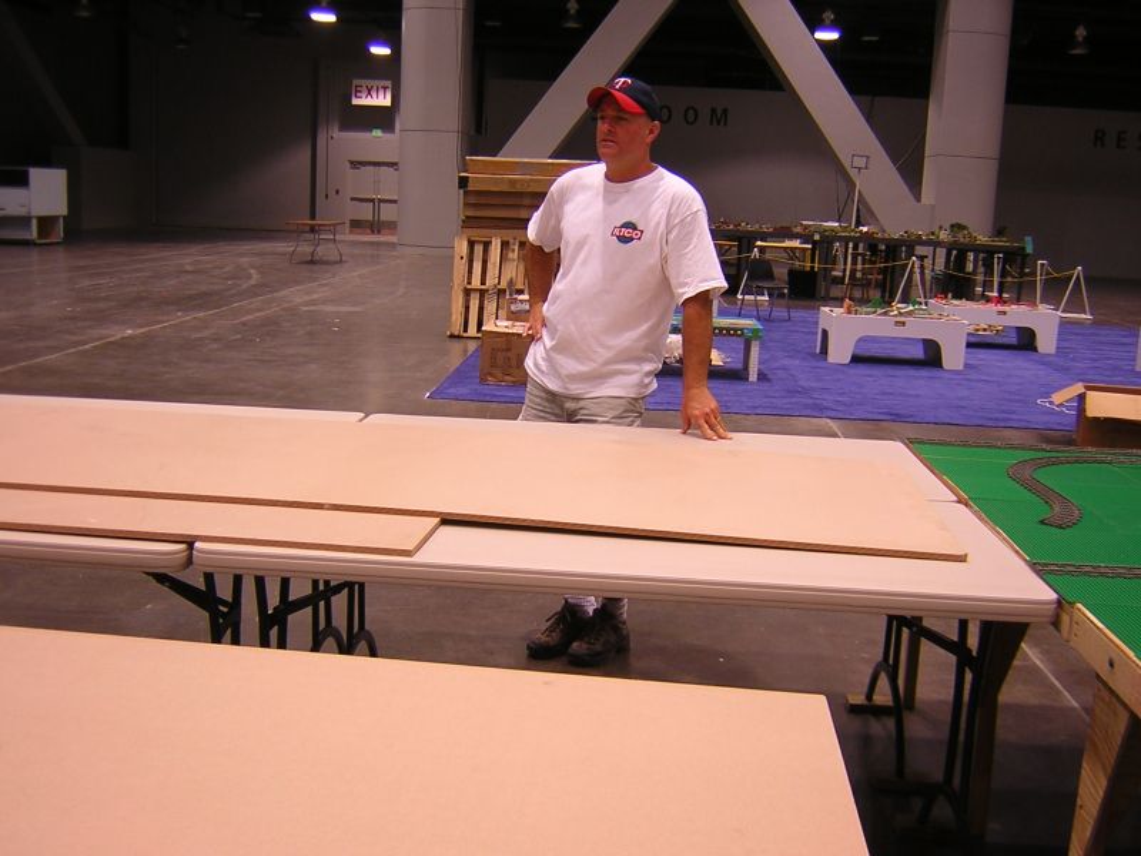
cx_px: 570
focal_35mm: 36
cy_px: 428
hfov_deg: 51.4
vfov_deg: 39.7
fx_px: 1187
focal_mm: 4.7
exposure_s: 1/10.8
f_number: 2.6
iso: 100
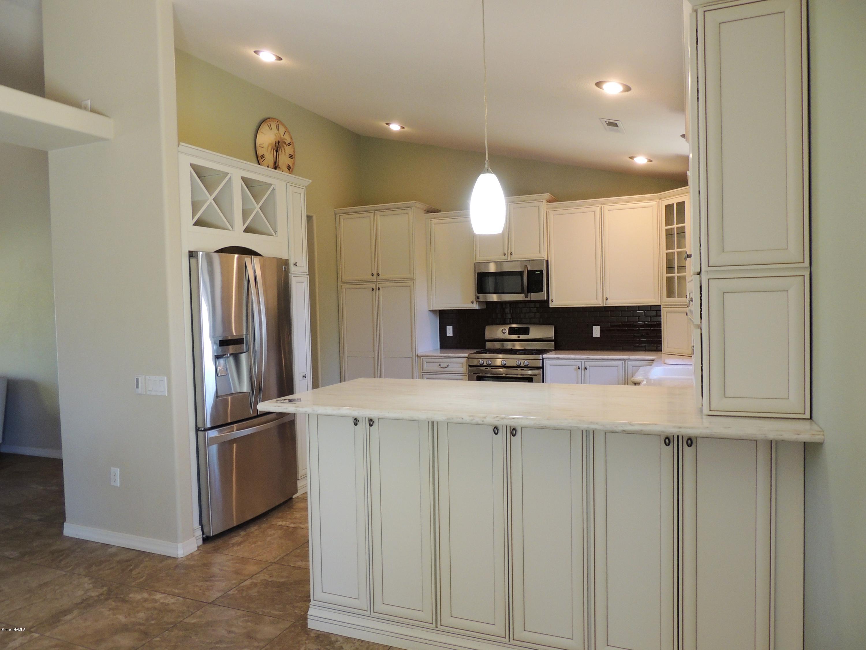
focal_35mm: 24
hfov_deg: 71.6
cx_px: 433
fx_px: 600
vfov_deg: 56.8
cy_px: 325
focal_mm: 4.3
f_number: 3
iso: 220
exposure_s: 1/30
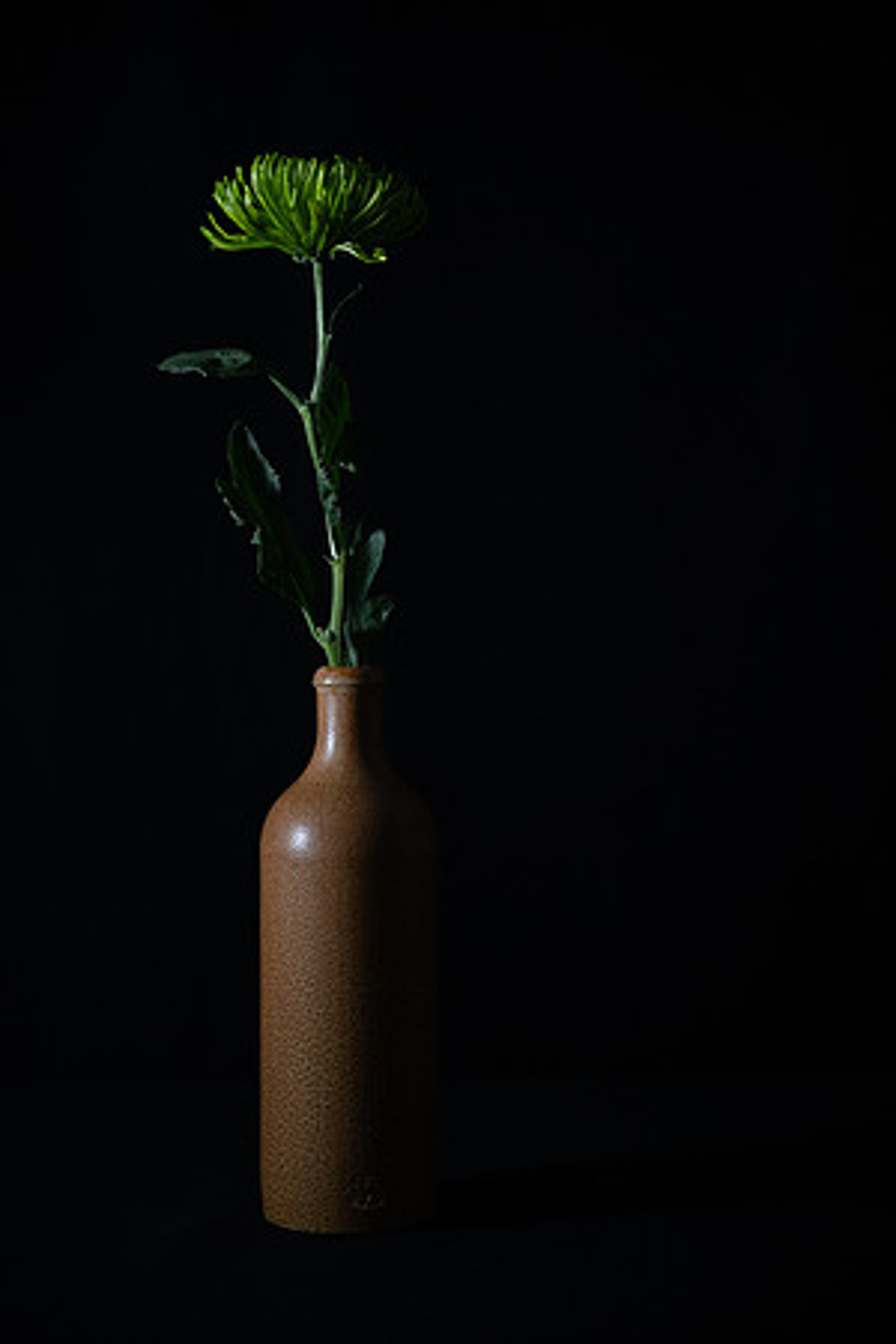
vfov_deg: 28.8
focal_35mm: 70
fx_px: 2613
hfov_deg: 19.5
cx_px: 448
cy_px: 672
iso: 64
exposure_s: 1/3
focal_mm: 70
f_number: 2.8
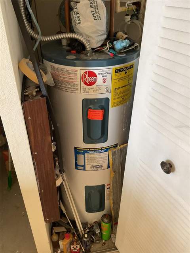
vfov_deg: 61.7
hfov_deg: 48.2
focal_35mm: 29
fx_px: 212
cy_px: 126
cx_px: 95
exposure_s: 1/50
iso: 100
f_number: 1.8
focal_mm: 3
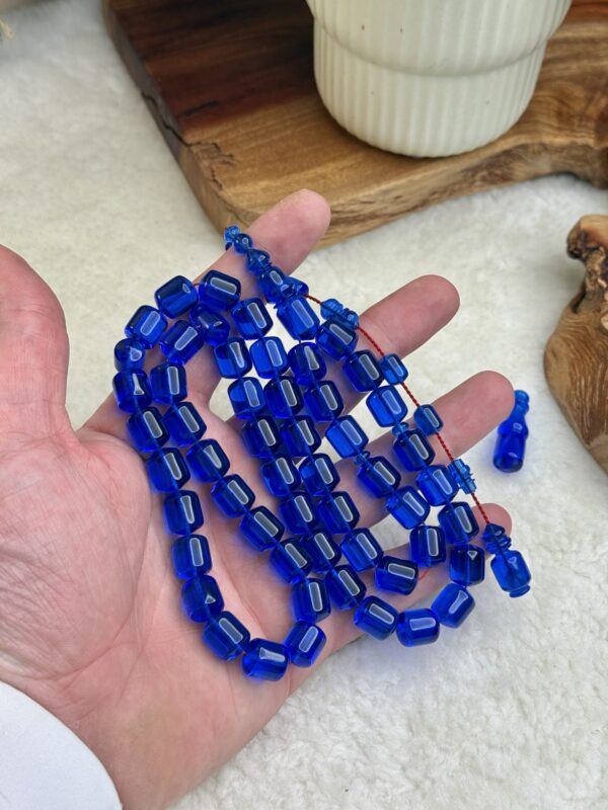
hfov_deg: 30.3
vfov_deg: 39.7
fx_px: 1124
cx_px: 304
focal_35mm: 48
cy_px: 405
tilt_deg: -52.0
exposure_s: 1/222
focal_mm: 6.76
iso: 50
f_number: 1.78
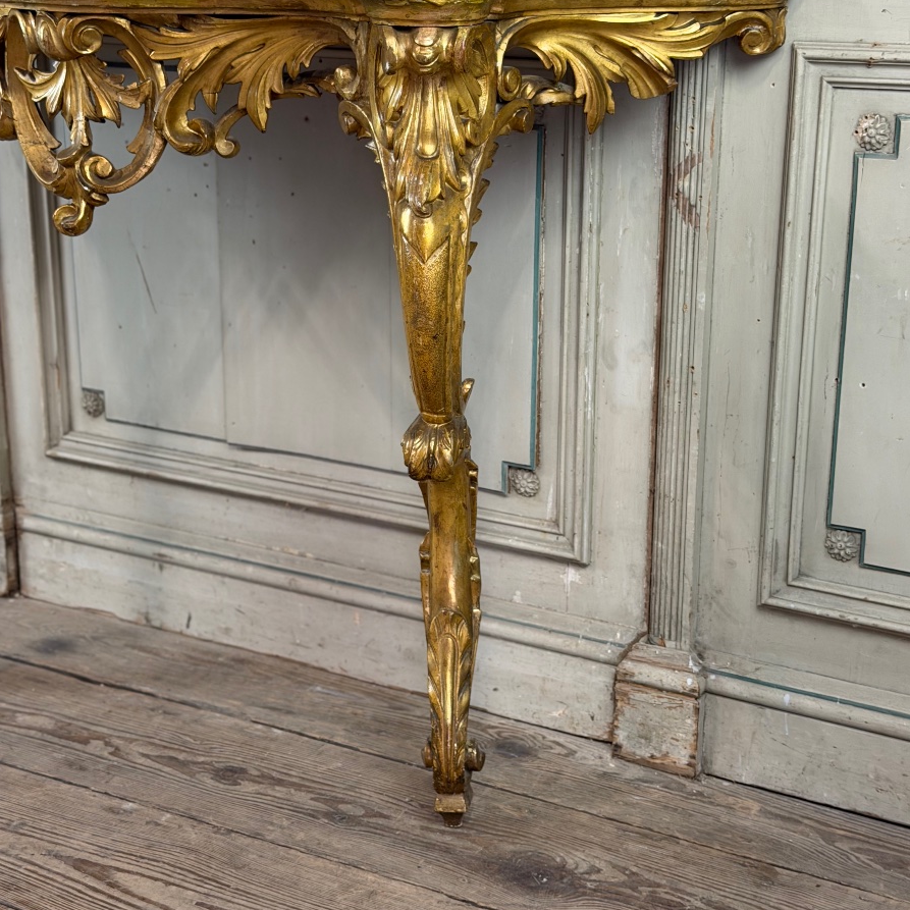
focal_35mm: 57
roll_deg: +0.7
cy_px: 421
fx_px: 1695
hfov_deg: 30.0
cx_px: 458
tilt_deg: -16.0
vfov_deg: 30.0
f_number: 1.78
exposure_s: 1/50
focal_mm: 6.76
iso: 160
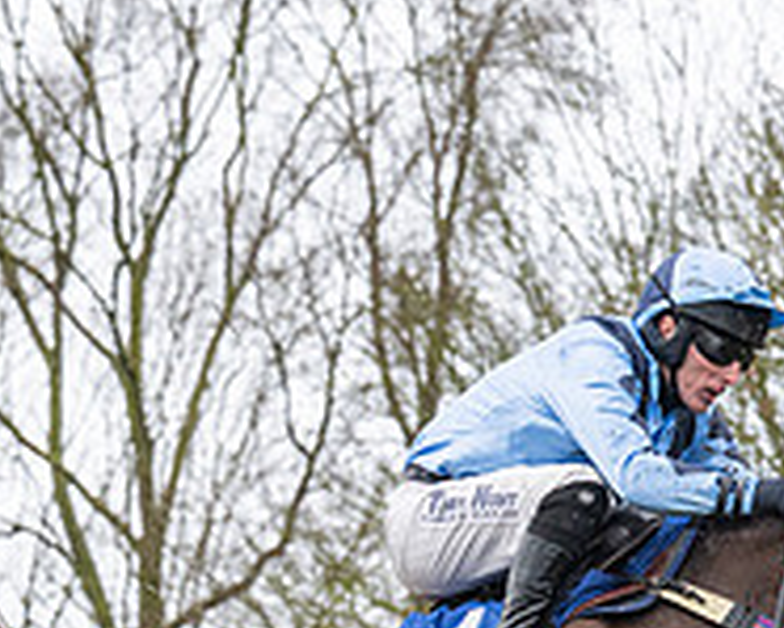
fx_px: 5525
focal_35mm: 238
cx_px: 912
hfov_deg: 8.0
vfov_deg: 6.5
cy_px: 763
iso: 800
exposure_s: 1/1250
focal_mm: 70
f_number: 4
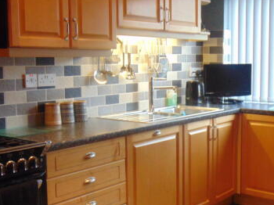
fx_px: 435
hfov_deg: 34.9
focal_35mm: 55
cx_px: 163
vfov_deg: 26.5
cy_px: 111
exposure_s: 1/30
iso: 250
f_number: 3.2
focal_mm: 5.8
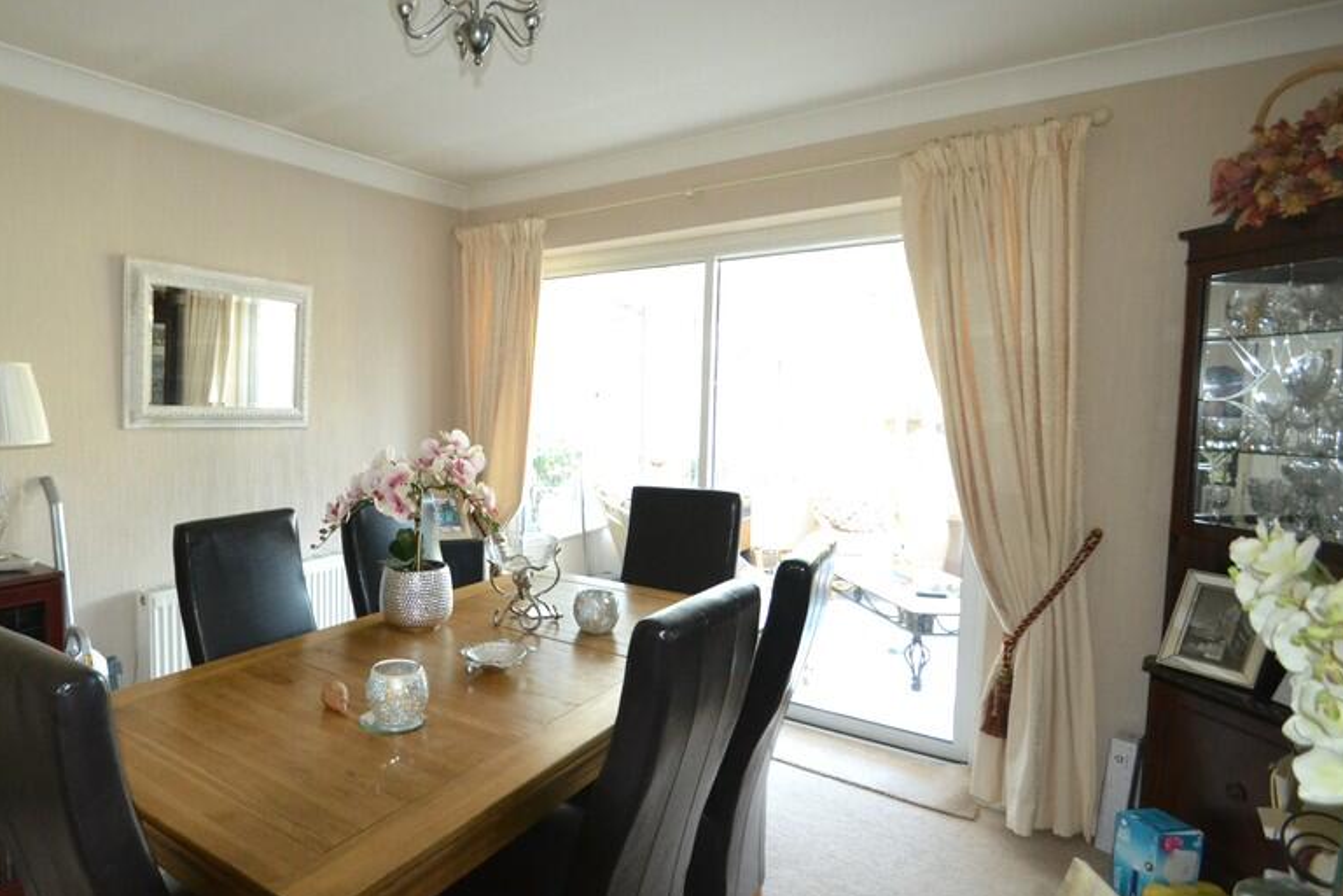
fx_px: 746
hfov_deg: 81.7
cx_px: 470
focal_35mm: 20
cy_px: 440
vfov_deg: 61.9
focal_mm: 10
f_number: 3.5
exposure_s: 1/60
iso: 2000
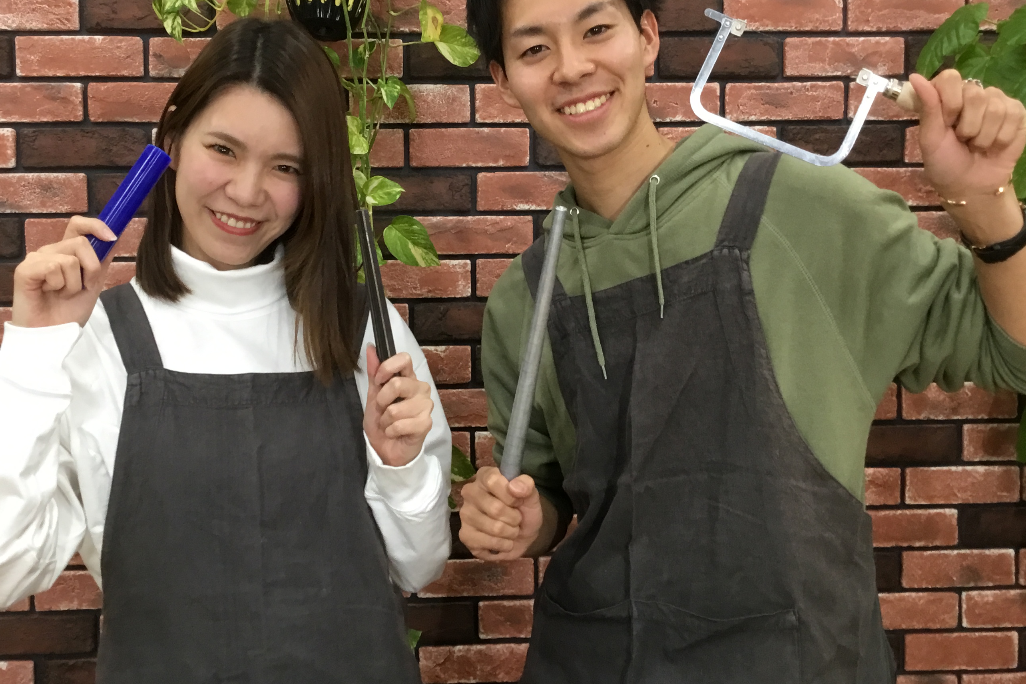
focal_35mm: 41
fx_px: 1168
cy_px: 322
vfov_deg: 32.6
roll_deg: +0.1
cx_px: 459
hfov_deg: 47.3
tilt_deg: -2.8
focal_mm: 3.3
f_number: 2.4
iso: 80
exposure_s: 1/30
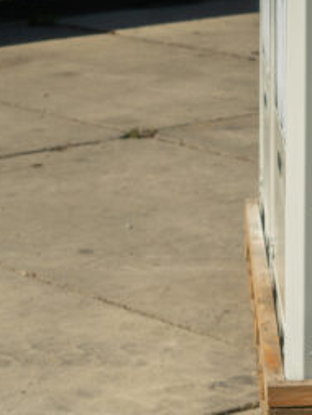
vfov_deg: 11.1
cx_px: 435
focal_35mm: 175
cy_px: -48
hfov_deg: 8.3
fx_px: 2101
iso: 100
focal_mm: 45
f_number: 4
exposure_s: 1/400
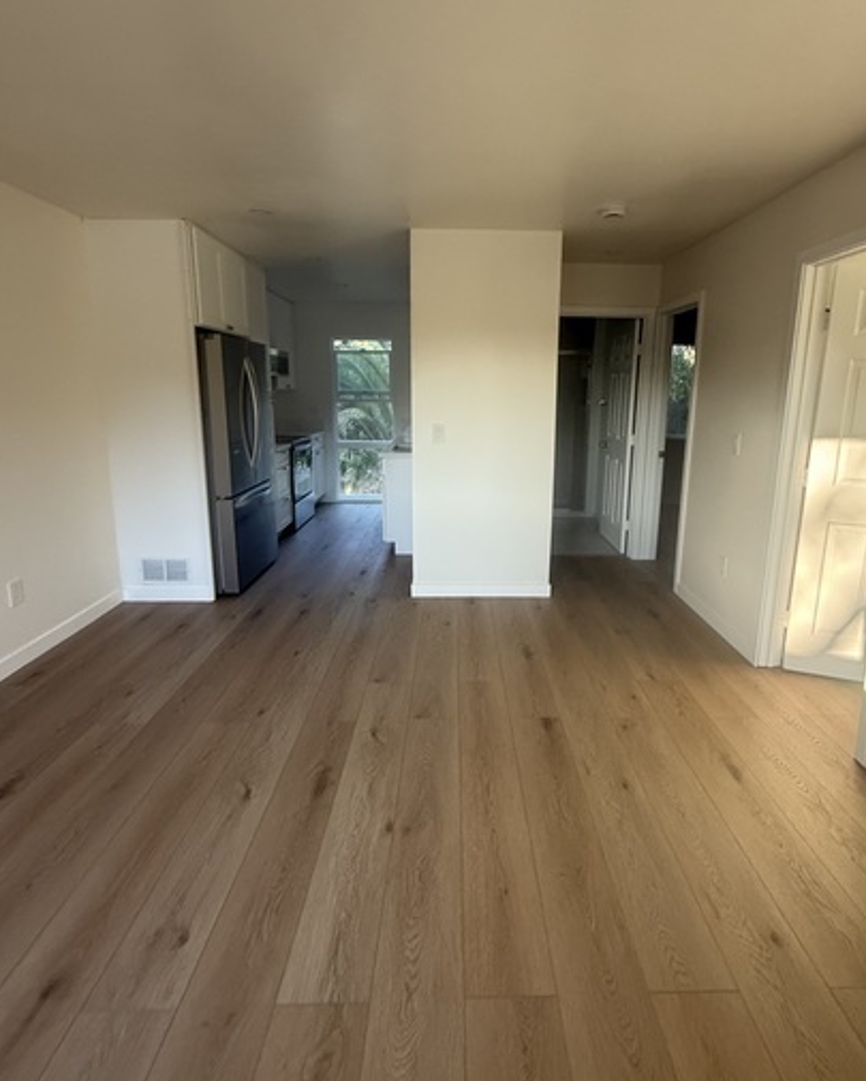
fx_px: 577
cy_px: 501
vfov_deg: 86.2
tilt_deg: -12.5
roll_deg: +0.2
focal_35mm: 18
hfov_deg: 73.7
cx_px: 468
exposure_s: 1/99
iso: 250
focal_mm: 2.22
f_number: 2.2
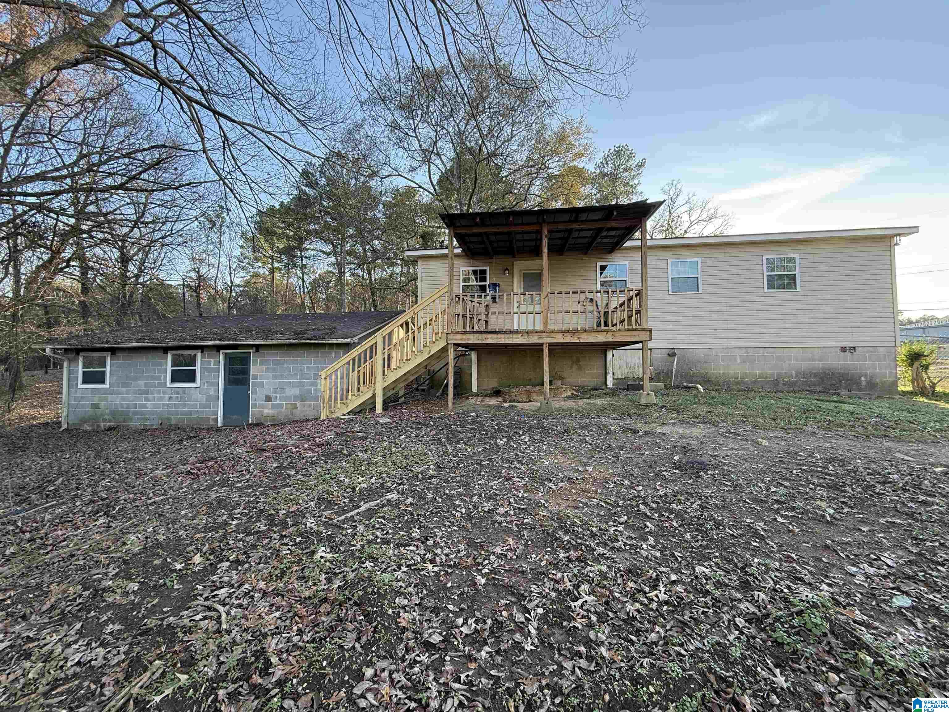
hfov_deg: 102.1
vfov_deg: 85.7
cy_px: 356
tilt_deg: +3.3
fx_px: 384
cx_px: 474
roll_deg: -0.5
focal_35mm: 14
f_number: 2.2
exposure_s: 1/119
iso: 64
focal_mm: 2.22
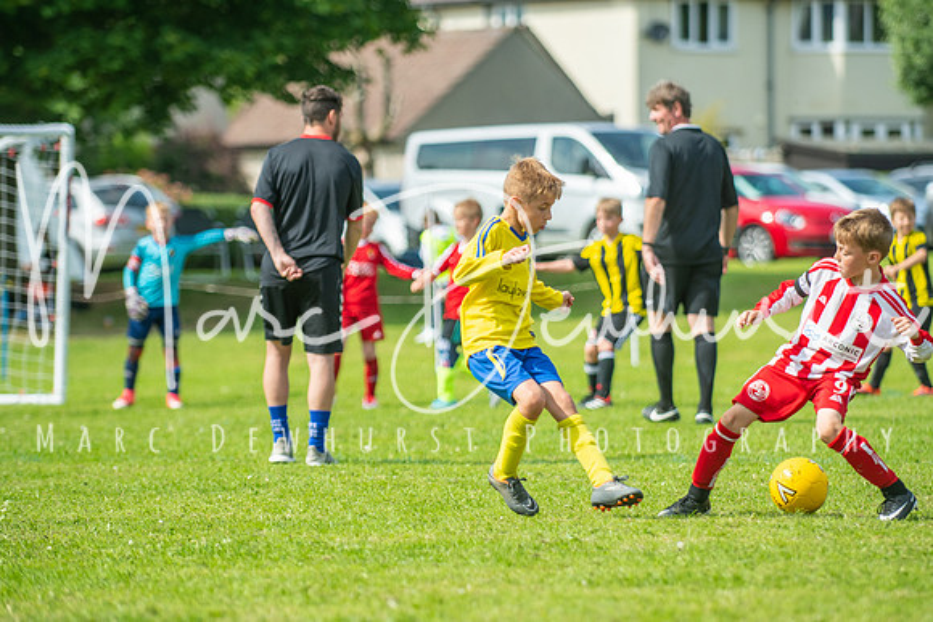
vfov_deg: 5.7
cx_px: 466
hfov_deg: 8.6
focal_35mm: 240
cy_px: 311
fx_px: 6221
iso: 250
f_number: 3.2
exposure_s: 1/2000
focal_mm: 160
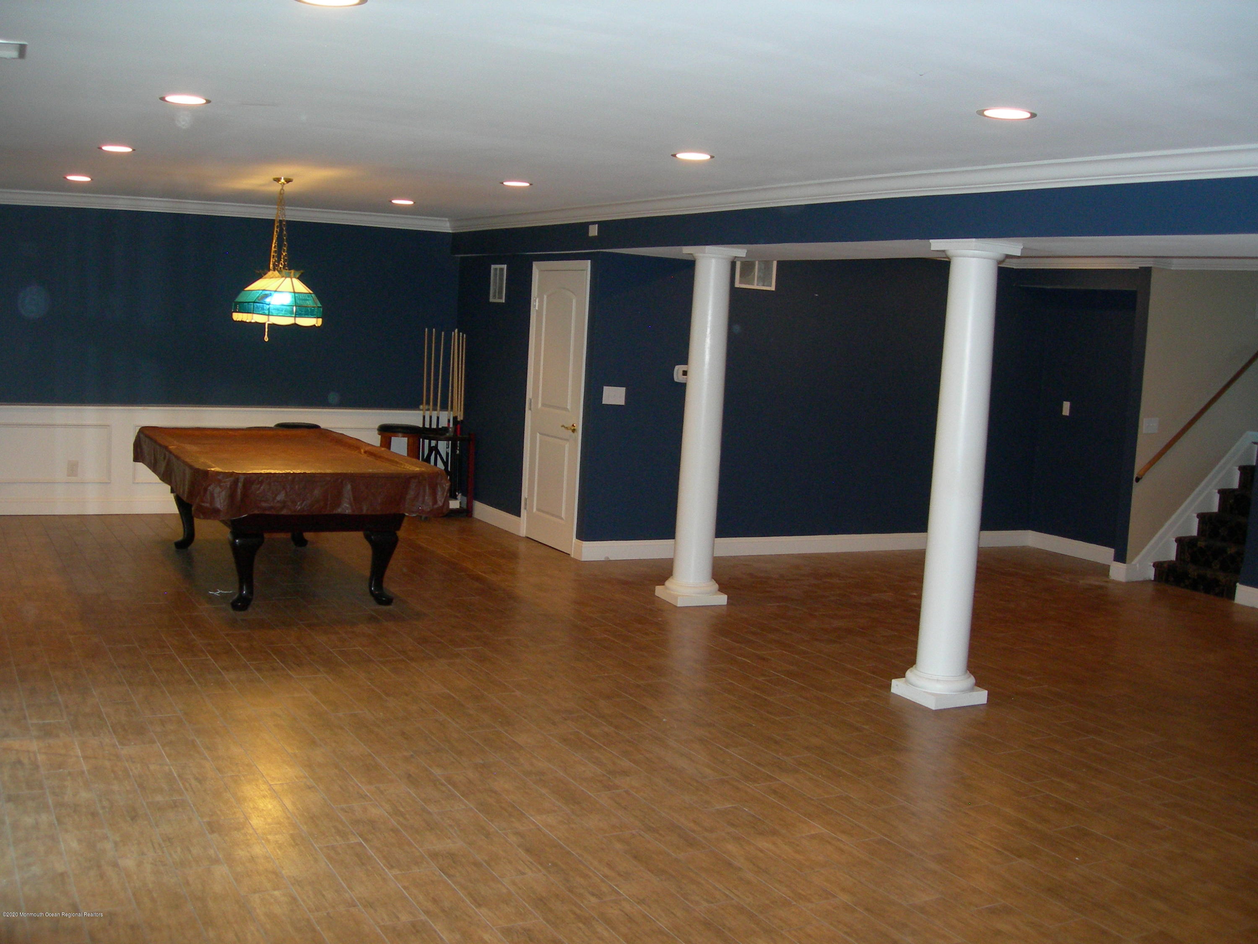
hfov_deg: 49.0
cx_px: 629
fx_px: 1381
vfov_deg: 37.7
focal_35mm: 38
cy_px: 472
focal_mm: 7.8
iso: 169
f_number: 2.8
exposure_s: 1/60.1
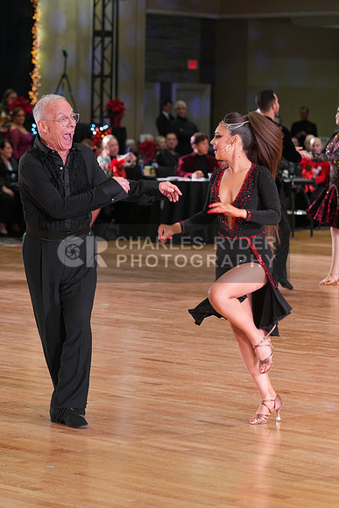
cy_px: 254
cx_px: 170
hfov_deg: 10.6
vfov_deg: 15.9
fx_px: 1821
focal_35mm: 129
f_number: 5
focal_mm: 129
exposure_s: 1/200
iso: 2500
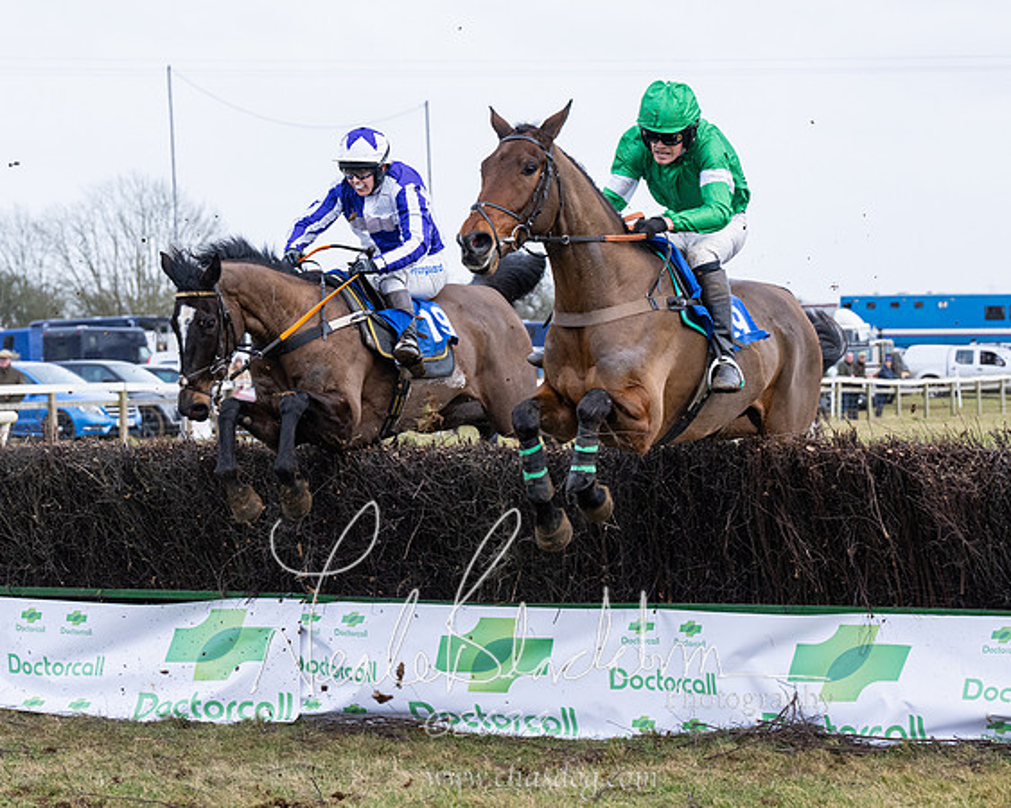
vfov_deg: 12.6
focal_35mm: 122
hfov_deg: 15.8
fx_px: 3647
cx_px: 548
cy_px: 424
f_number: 4
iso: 800
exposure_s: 1/1000
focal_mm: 70
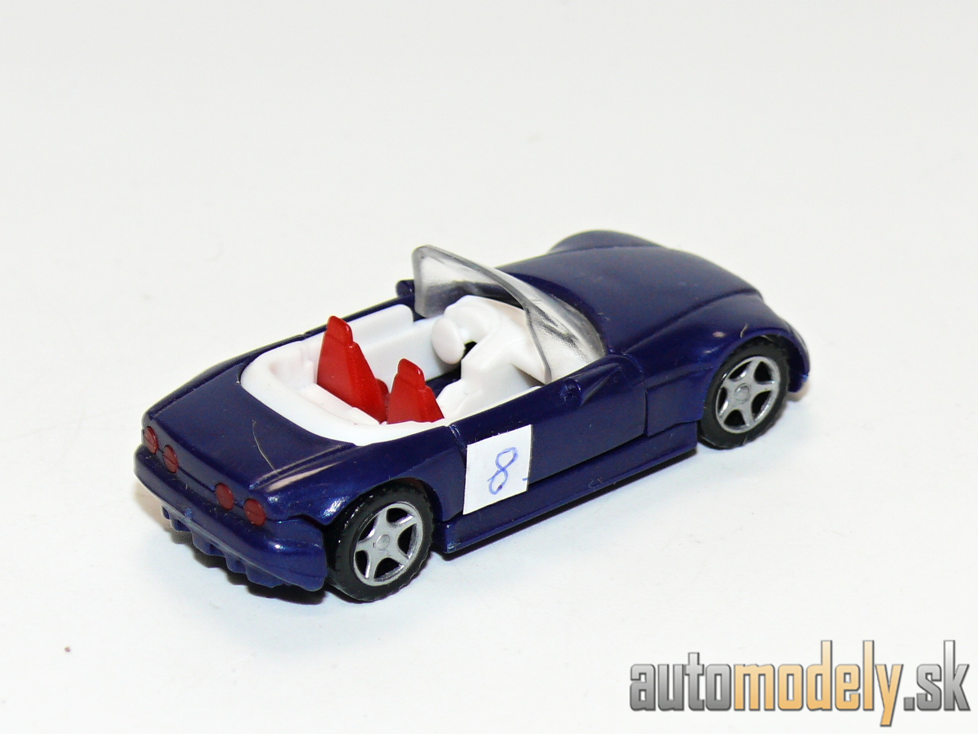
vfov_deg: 10.7
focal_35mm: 139
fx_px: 3927
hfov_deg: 14.2
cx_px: 489
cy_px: 367
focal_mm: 16.5
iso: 100
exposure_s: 1/30
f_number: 4
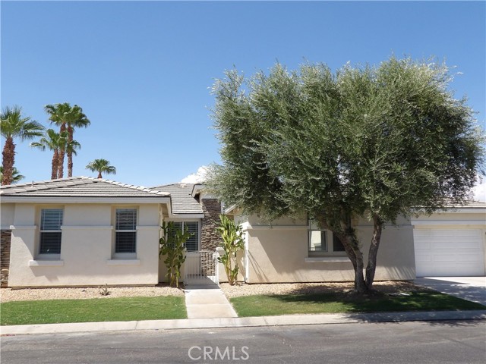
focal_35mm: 33
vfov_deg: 42.9
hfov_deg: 55.4
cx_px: 243
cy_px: 182
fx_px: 463
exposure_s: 1/716
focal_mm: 5.9
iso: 100
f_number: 3.6
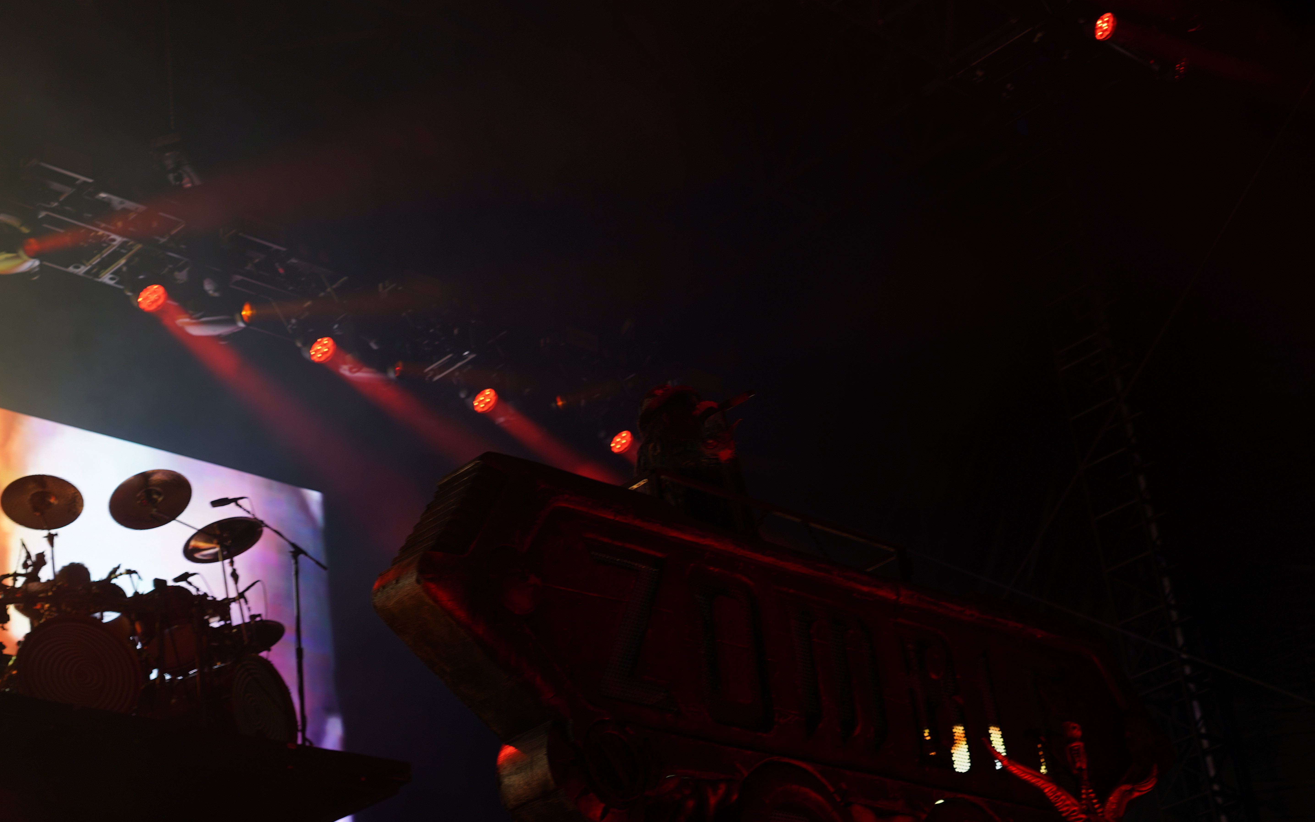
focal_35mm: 63
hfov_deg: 32.5
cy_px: 447
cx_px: 630
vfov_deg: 20.6
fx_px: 2258
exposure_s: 1/60
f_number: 4
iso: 100
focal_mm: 59
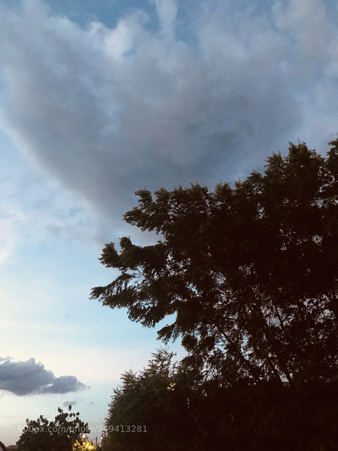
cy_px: 226
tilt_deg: +34.7
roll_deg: -0.7
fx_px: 365
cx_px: 169
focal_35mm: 28
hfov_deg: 49.7
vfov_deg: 63.4
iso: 100
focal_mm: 3.99
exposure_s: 1/5
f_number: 1.8
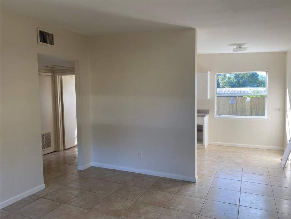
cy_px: 110
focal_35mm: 26
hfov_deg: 67.3
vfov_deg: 53.1
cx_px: 146
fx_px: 219
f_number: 1.8
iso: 32
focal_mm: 4.25
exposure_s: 1/187
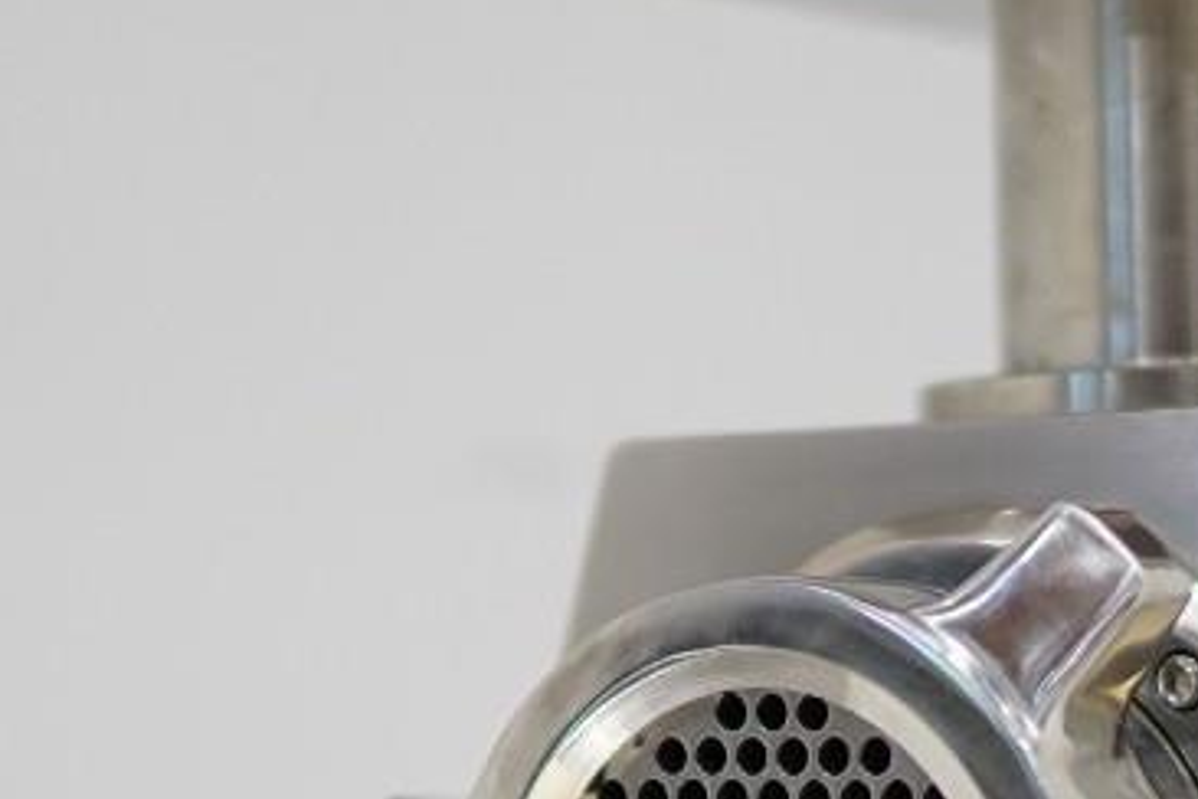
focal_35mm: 153
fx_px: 5091
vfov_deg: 8.8
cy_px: 1028
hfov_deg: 13.4
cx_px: 828
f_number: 1.4
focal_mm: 35
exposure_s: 1/640
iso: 500
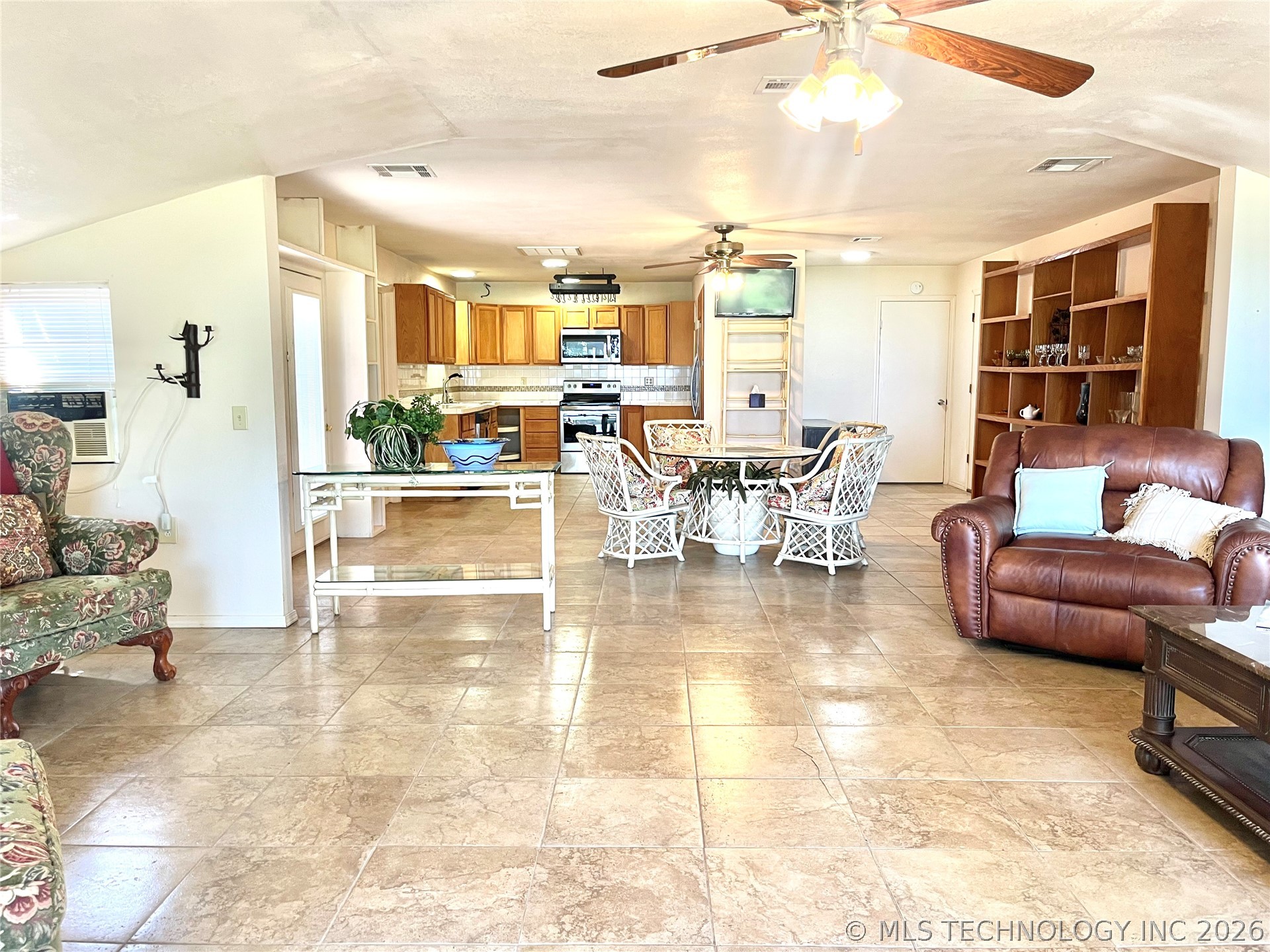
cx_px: 635
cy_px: 476
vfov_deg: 53.1
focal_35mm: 26
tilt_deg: -6.8
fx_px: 954
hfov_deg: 67.3
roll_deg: +0.2
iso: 80
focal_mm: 5.1
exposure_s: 1/60
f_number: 1.6
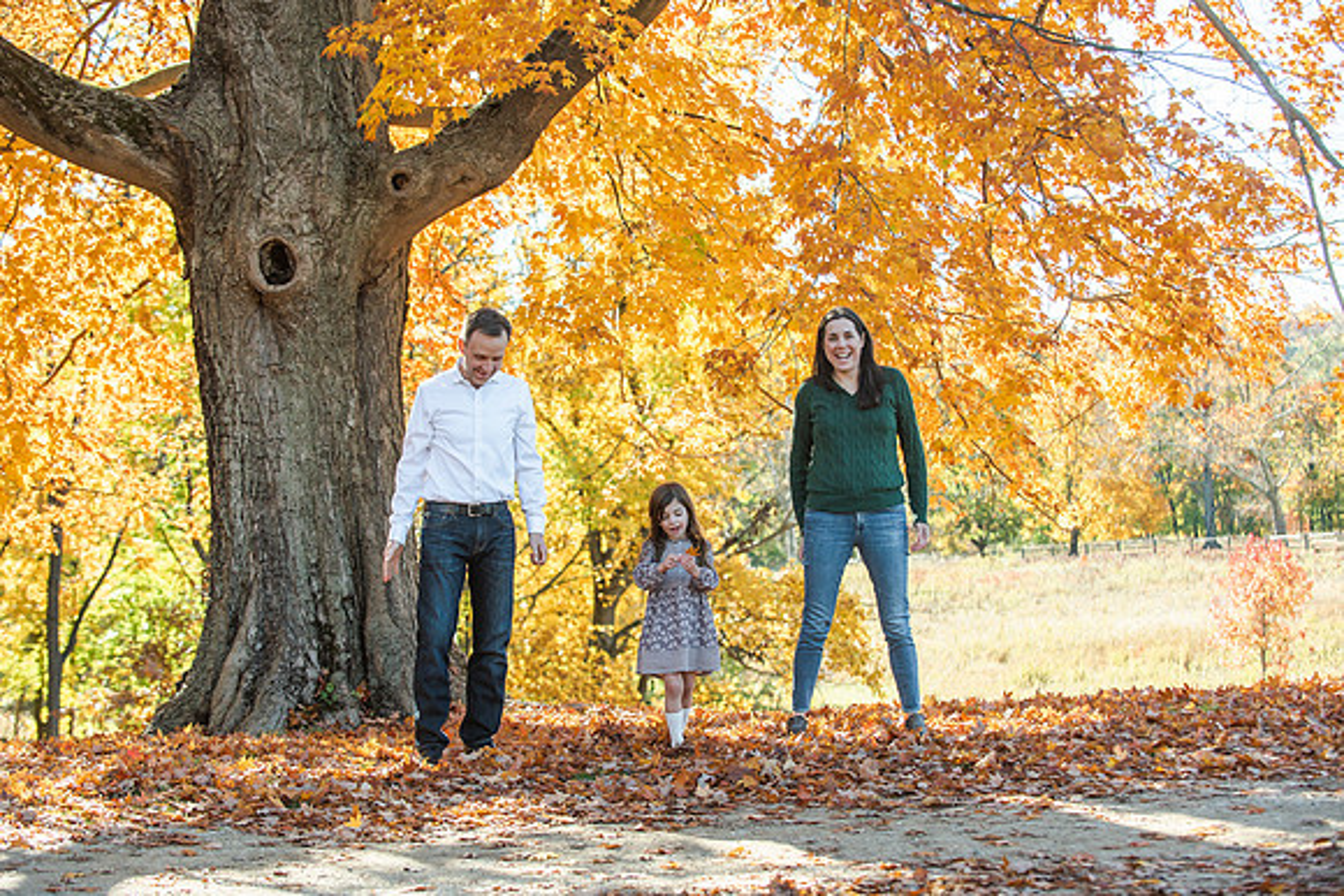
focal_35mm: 70
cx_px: 672
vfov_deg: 19.5
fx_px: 2614
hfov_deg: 28.8
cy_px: 448
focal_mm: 70
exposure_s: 1/2000
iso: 500
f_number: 4
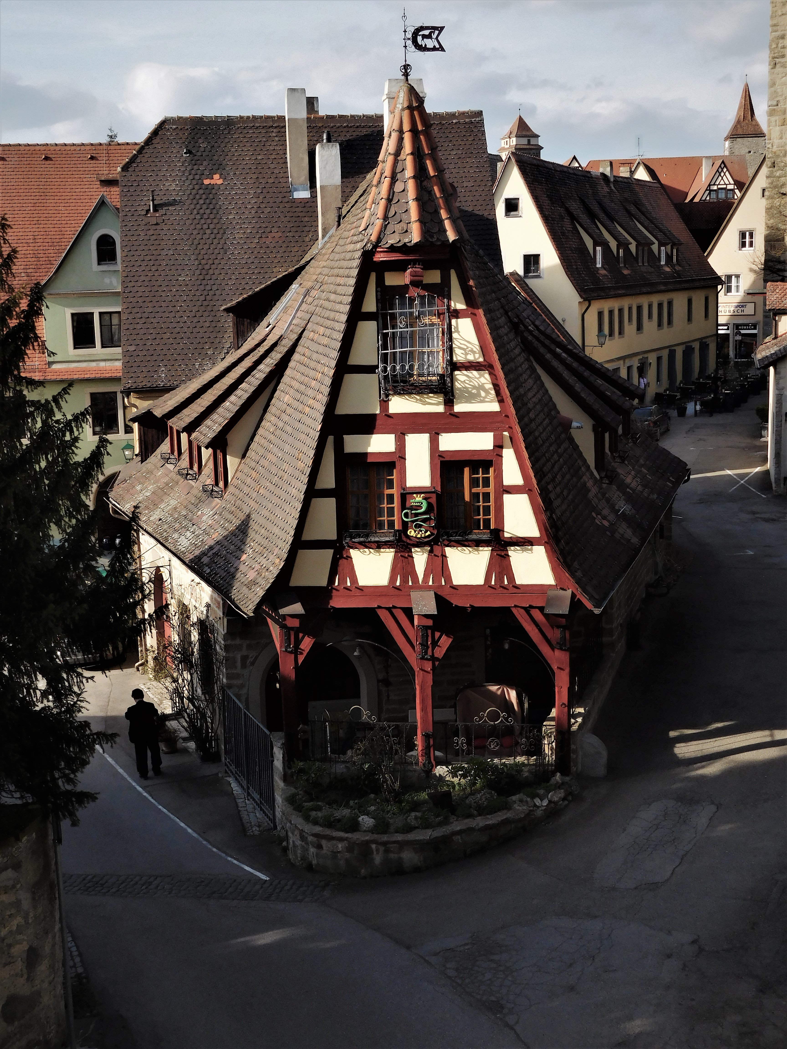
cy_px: 524
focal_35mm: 45
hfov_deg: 32.2
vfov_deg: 42.1
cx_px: 394
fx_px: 1364
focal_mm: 8
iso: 125
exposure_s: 1/800
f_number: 4
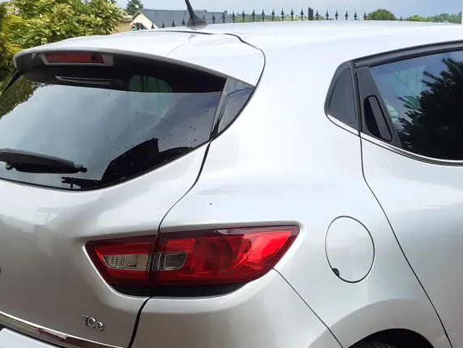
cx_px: 337
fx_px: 803
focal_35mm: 60
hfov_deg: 31.7
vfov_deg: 24.0
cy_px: 290
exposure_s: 1/454
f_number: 1.9
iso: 40
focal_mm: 3.6
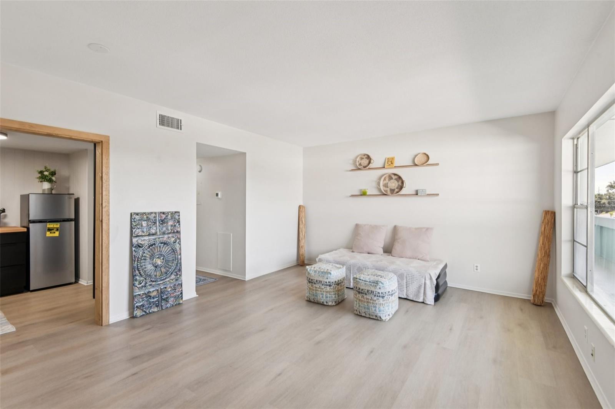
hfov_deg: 96.7
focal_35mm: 16
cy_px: 204
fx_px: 273
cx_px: 308
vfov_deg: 73.7
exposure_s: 1/30
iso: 400
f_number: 8
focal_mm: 16
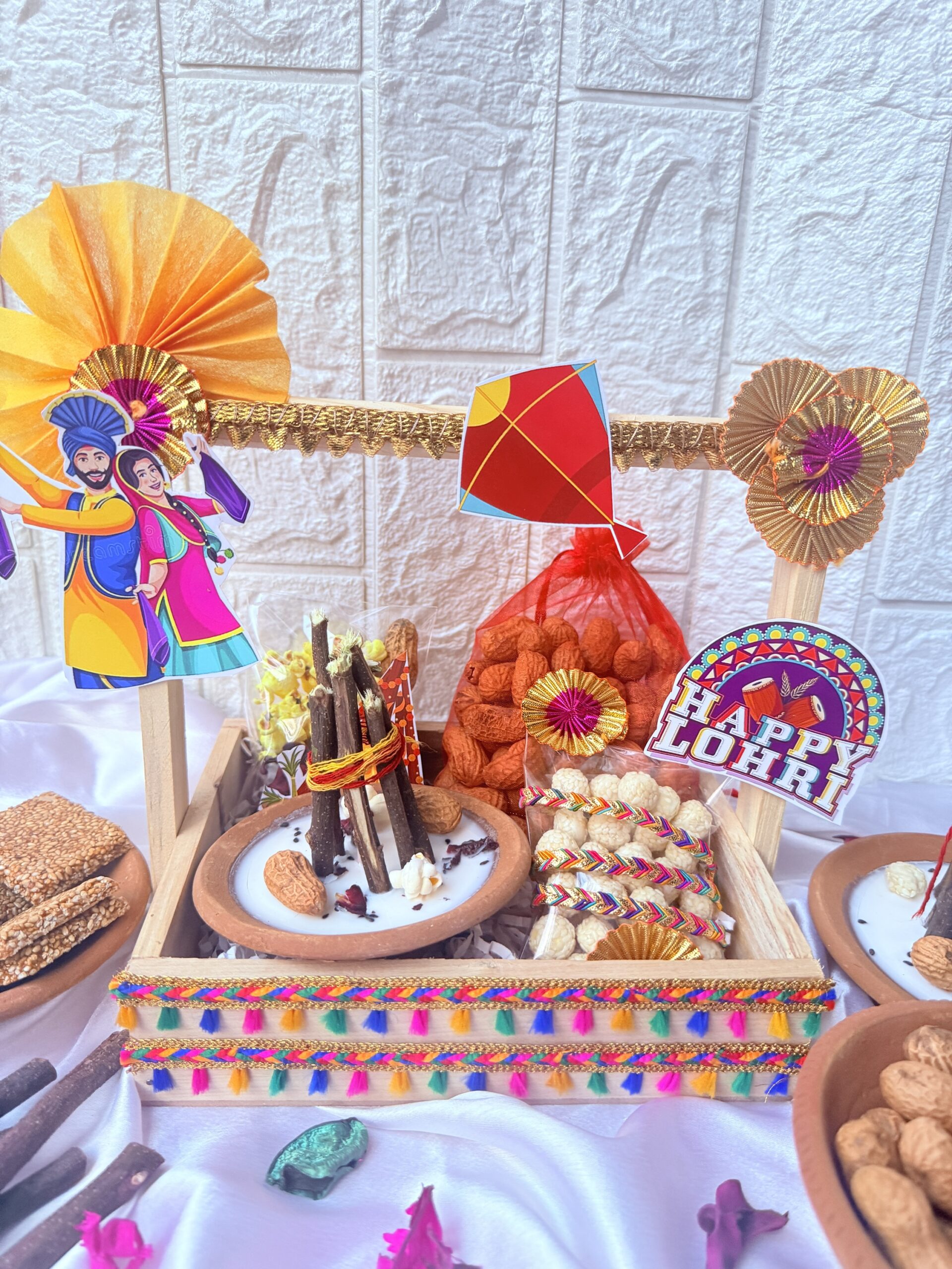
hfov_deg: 56.8
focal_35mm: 24
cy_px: 634
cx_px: 476
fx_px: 880
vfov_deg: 71.6
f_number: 1.78
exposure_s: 1/60
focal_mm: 6.76
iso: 400
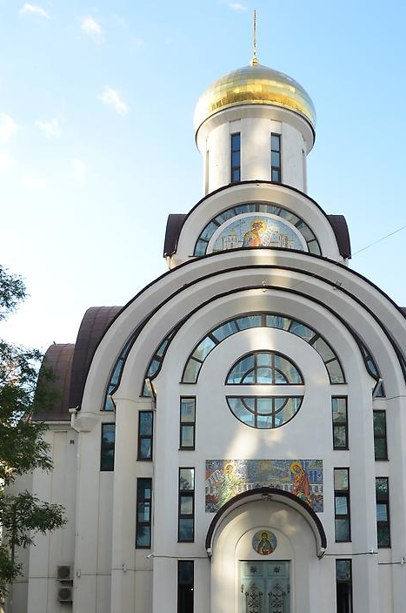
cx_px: 253
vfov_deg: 41.3
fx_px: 781
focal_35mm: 46
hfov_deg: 29.0
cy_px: 474
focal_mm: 18
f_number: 7.1
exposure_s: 1/200
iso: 200
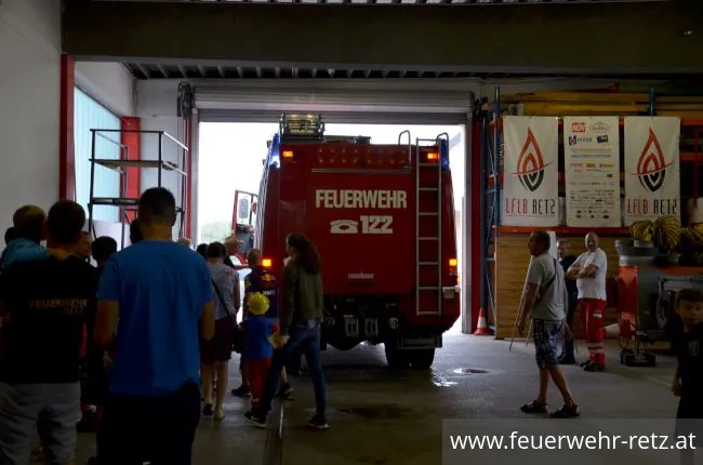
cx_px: 352
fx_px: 877
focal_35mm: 45
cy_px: 232
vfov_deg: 29.7
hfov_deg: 43.7
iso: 720
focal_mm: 30
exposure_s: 1/60
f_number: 4.2
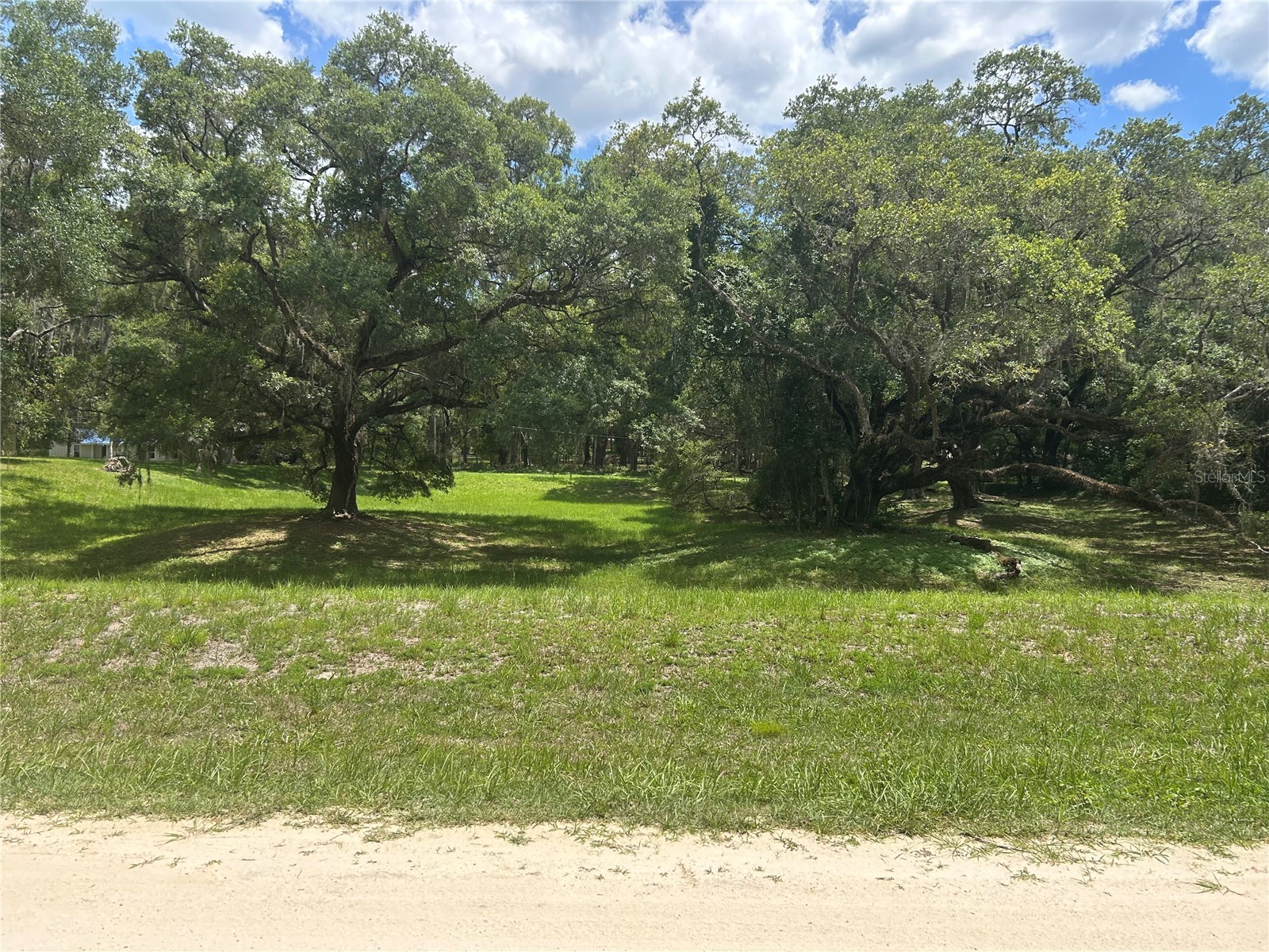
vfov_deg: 53.1
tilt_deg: -1.1
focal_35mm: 26
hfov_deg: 67.3
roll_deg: -0.2
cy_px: 476
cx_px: 634
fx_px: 953
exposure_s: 1/2695
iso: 50
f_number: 1.5
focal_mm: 5.7
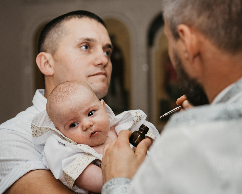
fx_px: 580
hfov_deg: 23.6
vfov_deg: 18.9
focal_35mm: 81
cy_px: 96
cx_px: 121
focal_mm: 70
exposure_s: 1/160
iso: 160
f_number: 4
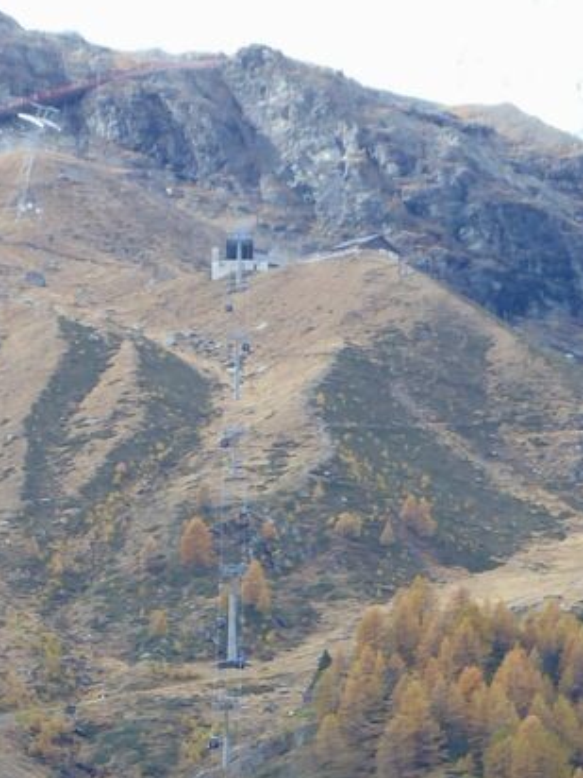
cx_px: -132
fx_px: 7657
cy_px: 899
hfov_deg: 4.3
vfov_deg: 5.8
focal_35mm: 341
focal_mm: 19
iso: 80
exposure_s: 1/125
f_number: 5.1
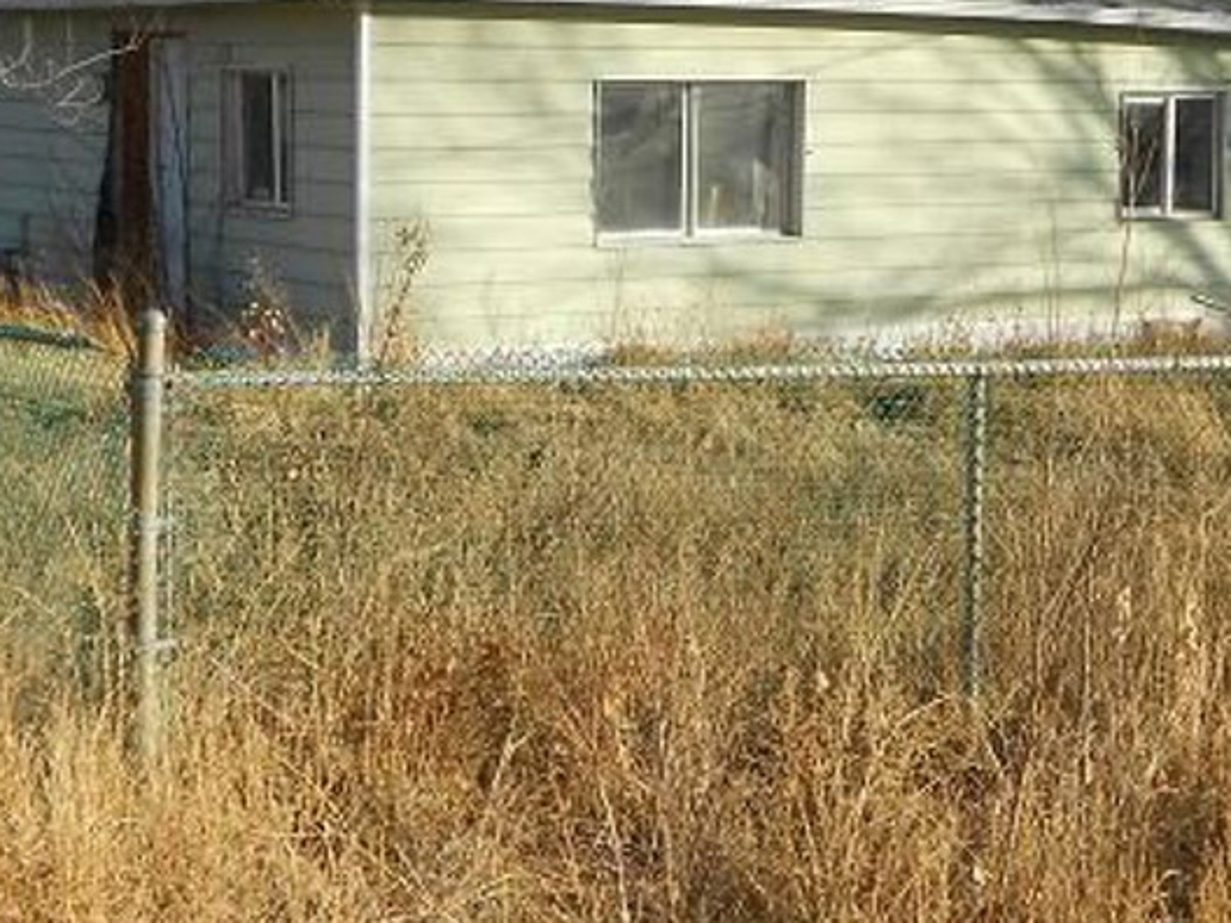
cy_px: 277
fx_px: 3378
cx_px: 616
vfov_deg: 15.5
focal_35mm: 95
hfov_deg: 20.7
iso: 80
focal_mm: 8.8
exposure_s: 1/400
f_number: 4.5
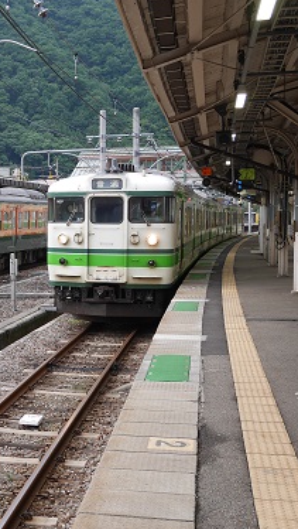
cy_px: 255
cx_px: -41
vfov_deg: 33.8
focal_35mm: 62
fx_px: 869
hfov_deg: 18.6
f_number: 4.6
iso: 250
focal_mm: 20
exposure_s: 1/60
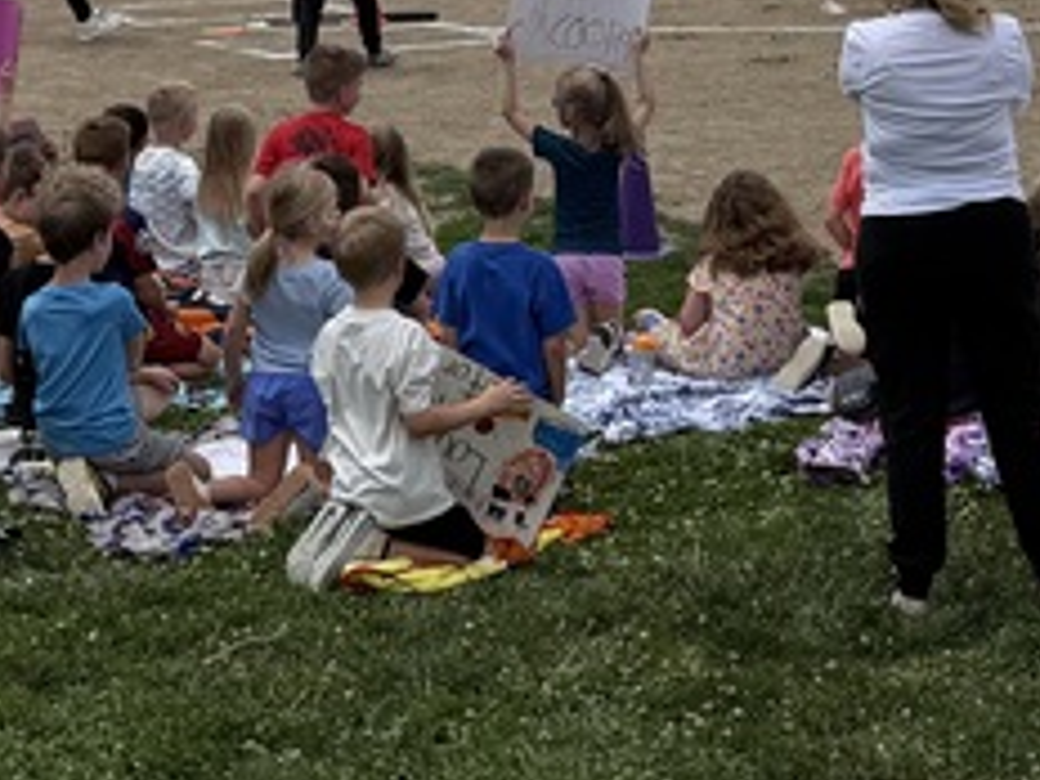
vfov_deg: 13.3
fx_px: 3185
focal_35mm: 106
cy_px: -350
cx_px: 771
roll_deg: -0.3
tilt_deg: +1.4
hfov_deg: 18.4
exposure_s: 1/10309
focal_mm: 6.76
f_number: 1.78
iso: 80
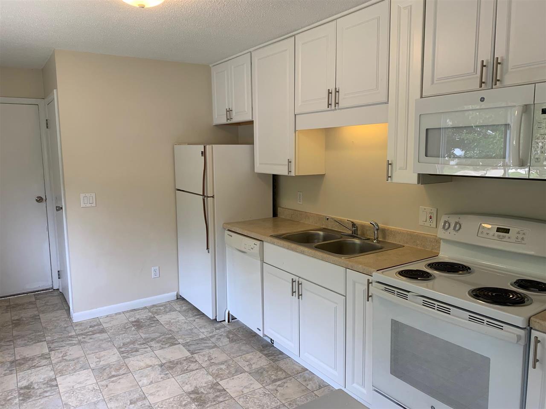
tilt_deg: -6.4
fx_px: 410
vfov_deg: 53.1
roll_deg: +1.3
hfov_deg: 67.3
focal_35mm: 26
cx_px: 273
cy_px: 204
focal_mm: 4.25
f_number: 1.8
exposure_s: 1/121
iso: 64
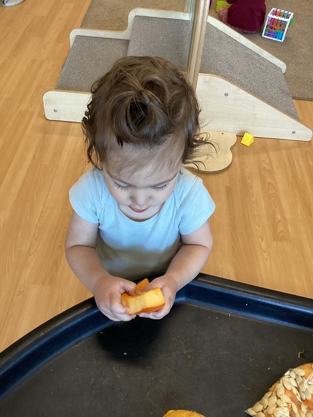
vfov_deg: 58.3
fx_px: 373
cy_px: 208
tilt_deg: -47.0
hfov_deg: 45.5
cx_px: 156
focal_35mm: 31
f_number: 2.4
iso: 160
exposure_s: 1/50
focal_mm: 3.3
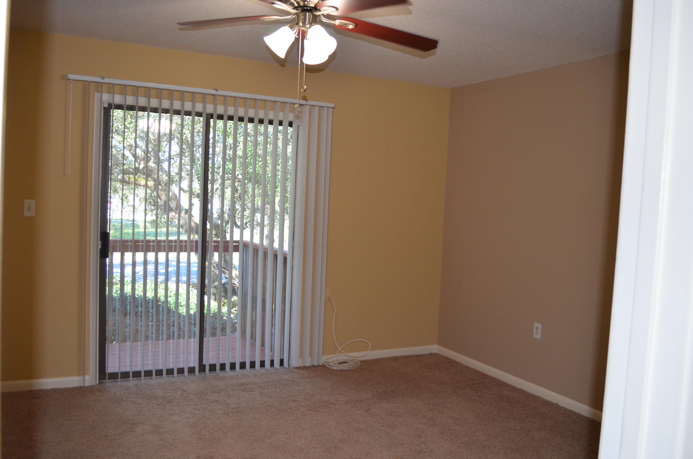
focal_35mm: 30
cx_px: 346
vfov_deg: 43.4
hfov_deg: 62.0
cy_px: 230
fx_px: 576
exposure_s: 1/60
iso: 640
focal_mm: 20
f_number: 3.8
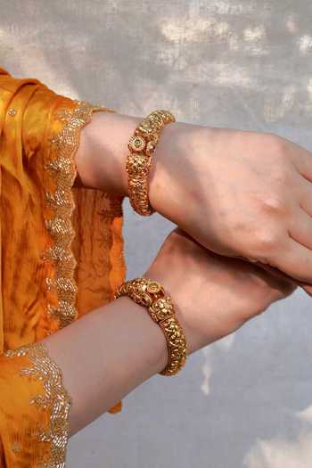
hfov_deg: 25.8
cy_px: 234
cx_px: 156
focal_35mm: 52
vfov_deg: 37.9
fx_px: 682
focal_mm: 35
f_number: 5.6
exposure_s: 1/125
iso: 100
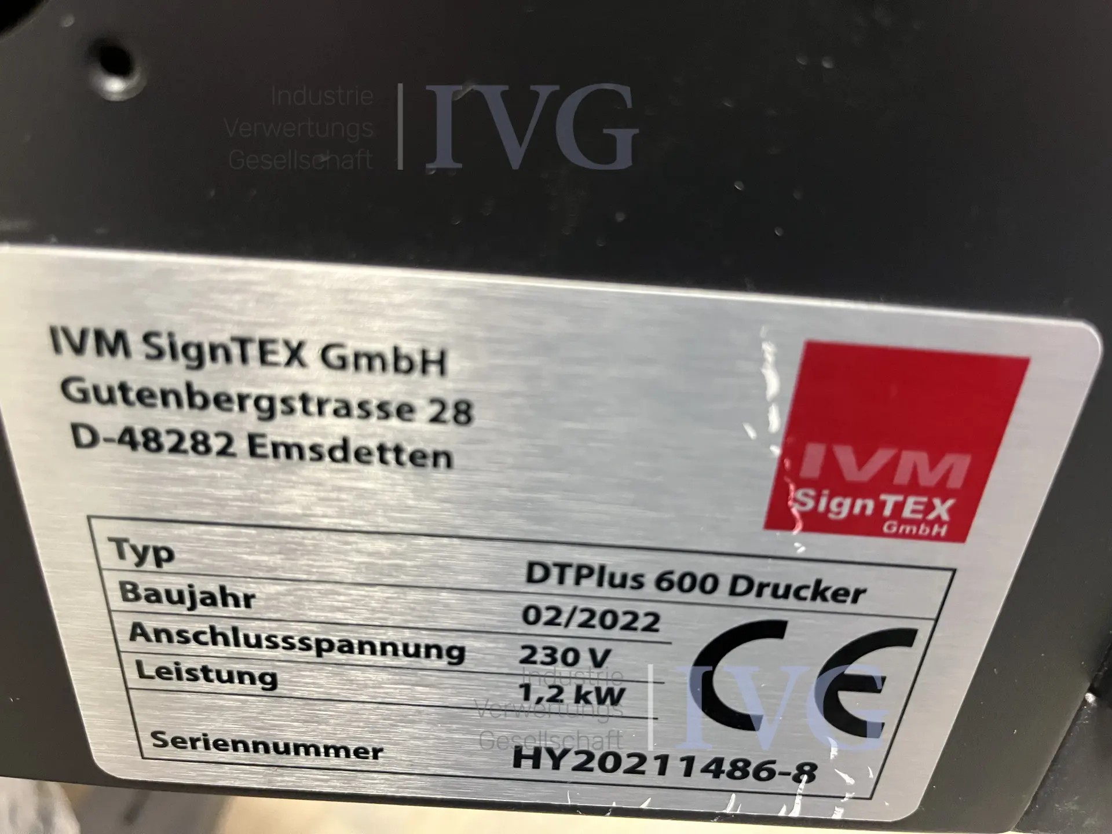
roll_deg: -4.6
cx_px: 556
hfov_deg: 67.3
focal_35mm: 26
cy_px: 417
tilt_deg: -28.0
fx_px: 835
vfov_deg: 53.1
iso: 500
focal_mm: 5.1
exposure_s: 1/50
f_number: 1.6
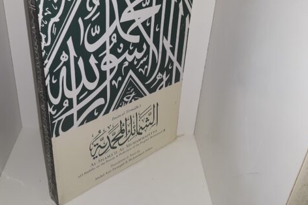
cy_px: 70
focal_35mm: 37
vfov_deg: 35.6
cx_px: 116
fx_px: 317
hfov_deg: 51.3
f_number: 1.7
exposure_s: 1/172
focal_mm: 3.7
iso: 40
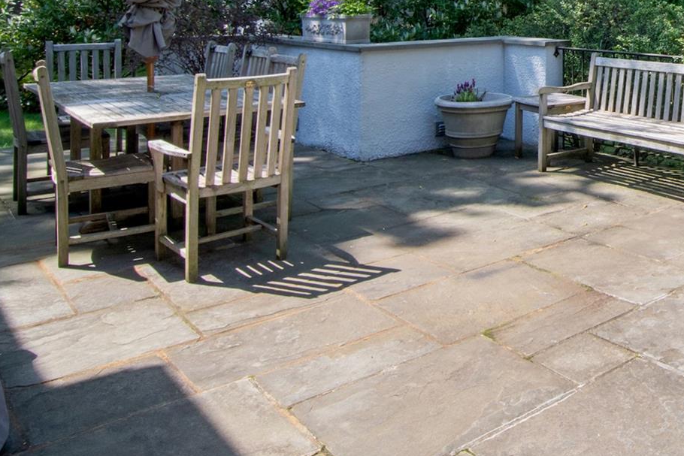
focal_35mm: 37
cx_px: 671
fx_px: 705
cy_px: -20
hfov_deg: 44.6
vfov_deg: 32.4
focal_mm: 11
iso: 500
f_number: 11
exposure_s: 1/125
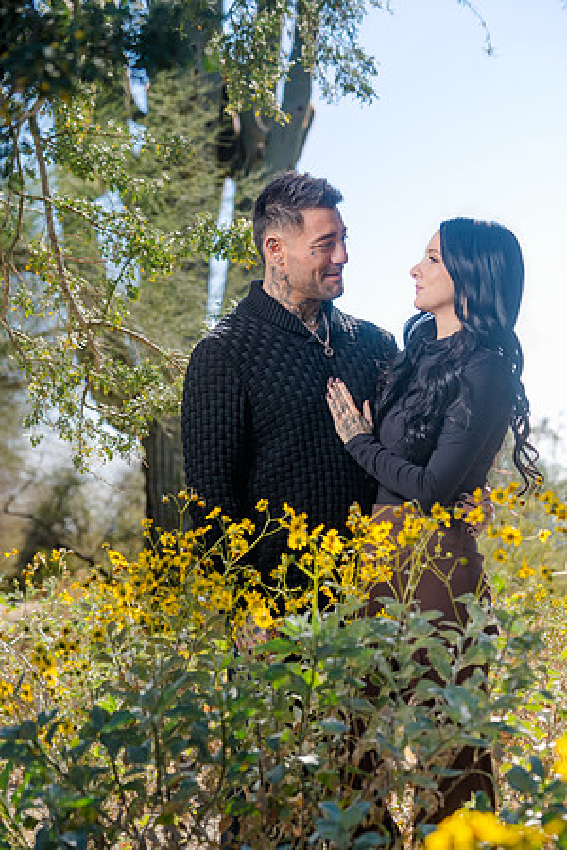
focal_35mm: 89
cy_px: 425
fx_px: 2102
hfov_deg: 15.4
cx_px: 284
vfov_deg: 22.9
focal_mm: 89
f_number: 5.6
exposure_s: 1/250
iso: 100
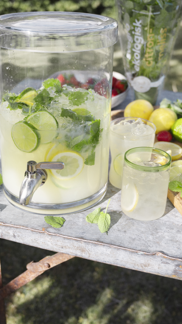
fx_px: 392
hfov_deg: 26.1
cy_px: 140
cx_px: 102
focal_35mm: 46
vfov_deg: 44.8
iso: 100
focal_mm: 34.5
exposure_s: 1/640
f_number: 4
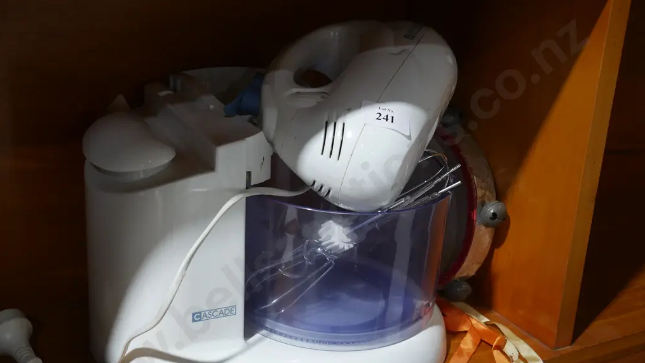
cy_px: 225
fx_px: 941
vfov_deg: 21.8
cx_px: 322
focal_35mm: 55
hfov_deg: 37.8
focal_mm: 25
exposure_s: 1/60
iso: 800
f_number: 5.3
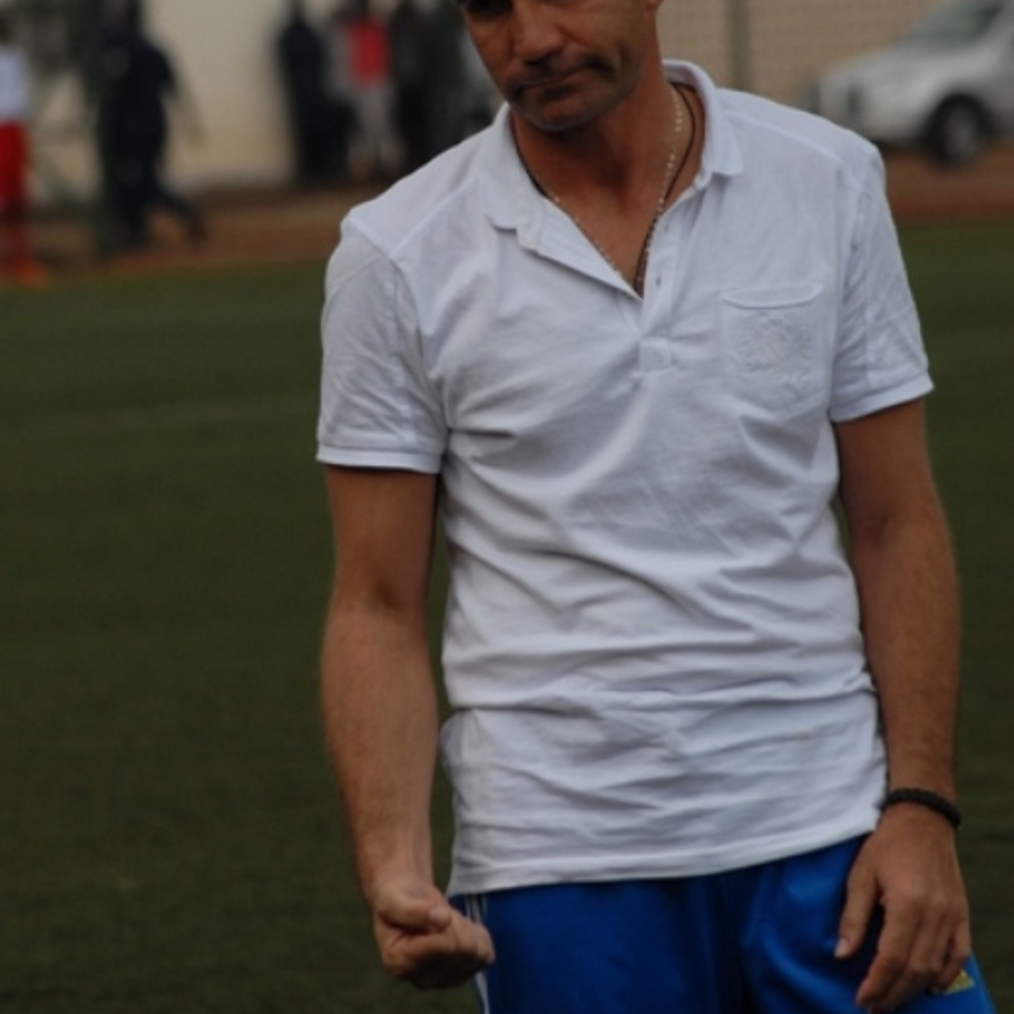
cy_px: 346
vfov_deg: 4.2
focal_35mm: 414
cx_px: 492
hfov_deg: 4.2
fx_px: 13720
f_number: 8
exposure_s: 1/200
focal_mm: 210
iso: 400
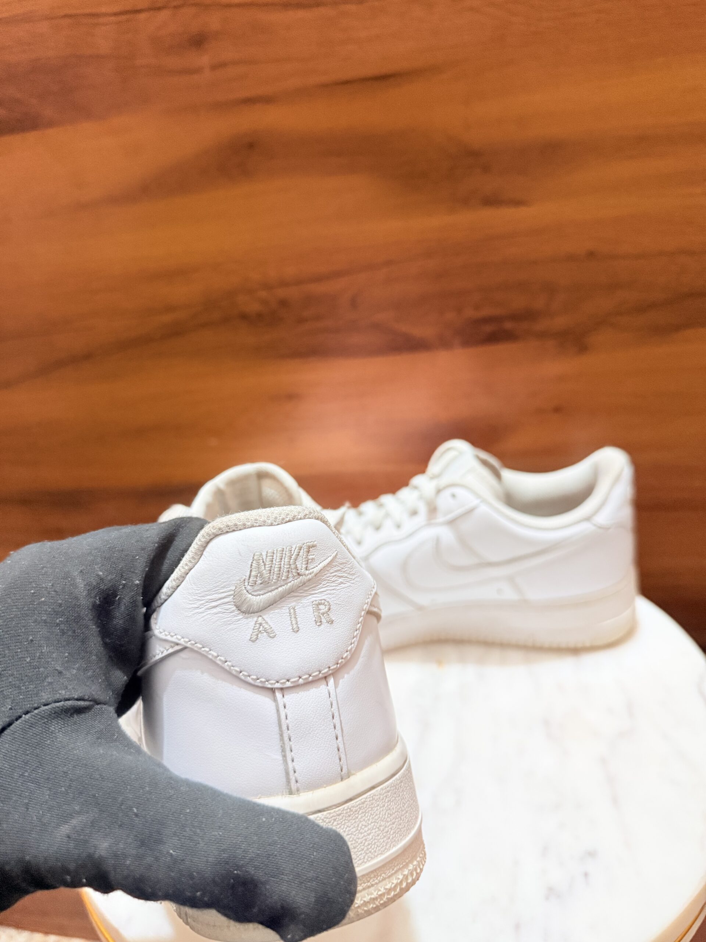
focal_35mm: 24
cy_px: 471
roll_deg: +6.6
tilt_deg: -21.4
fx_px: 653
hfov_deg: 56.8
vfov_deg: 71.6
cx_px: 353
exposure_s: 1/50
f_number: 1.78
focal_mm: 6.76
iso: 640
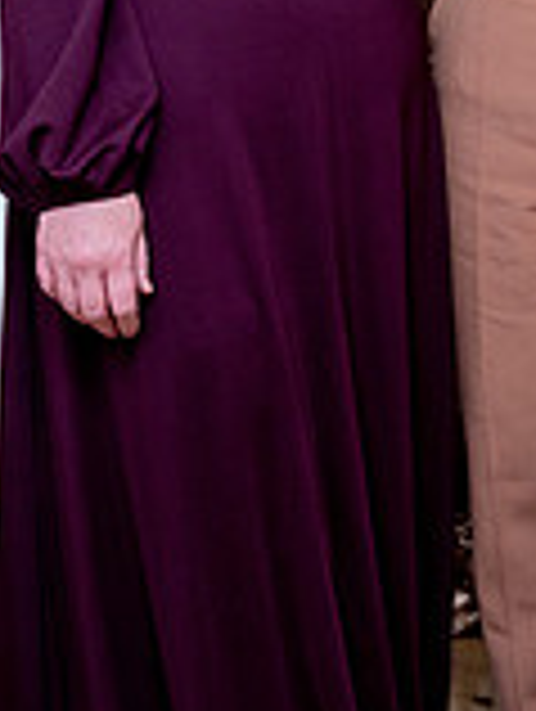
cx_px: 419
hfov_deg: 14.2
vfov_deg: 18.2
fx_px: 2141
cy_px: -58
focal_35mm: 104
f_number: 2.8
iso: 1250
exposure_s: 1/125
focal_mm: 38
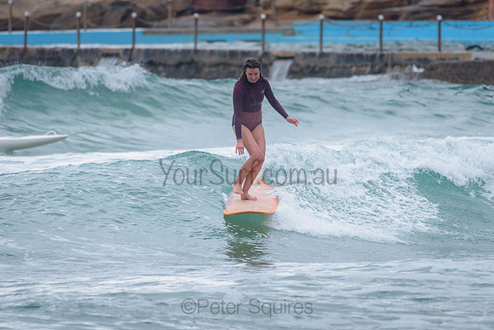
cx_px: 259
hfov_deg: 3.4
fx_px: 8416
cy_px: 167
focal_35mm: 613
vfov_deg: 2.2
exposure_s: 1/1250
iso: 560
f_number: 5.6
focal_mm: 500
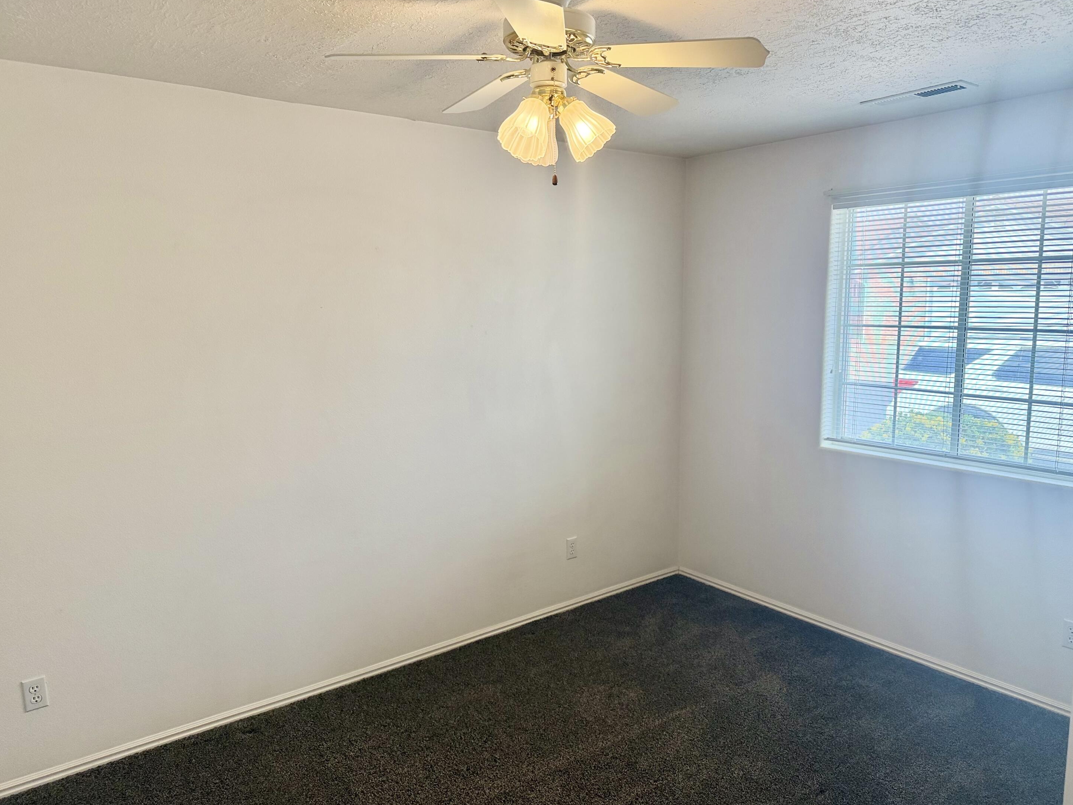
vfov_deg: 54.9
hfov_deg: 69.4
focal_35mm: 25
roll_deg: +0.1
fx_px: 775
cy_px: 402
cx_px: 549
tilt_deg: -8.0
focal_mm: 6.76
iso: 200
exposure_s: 1/170
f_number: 1.78
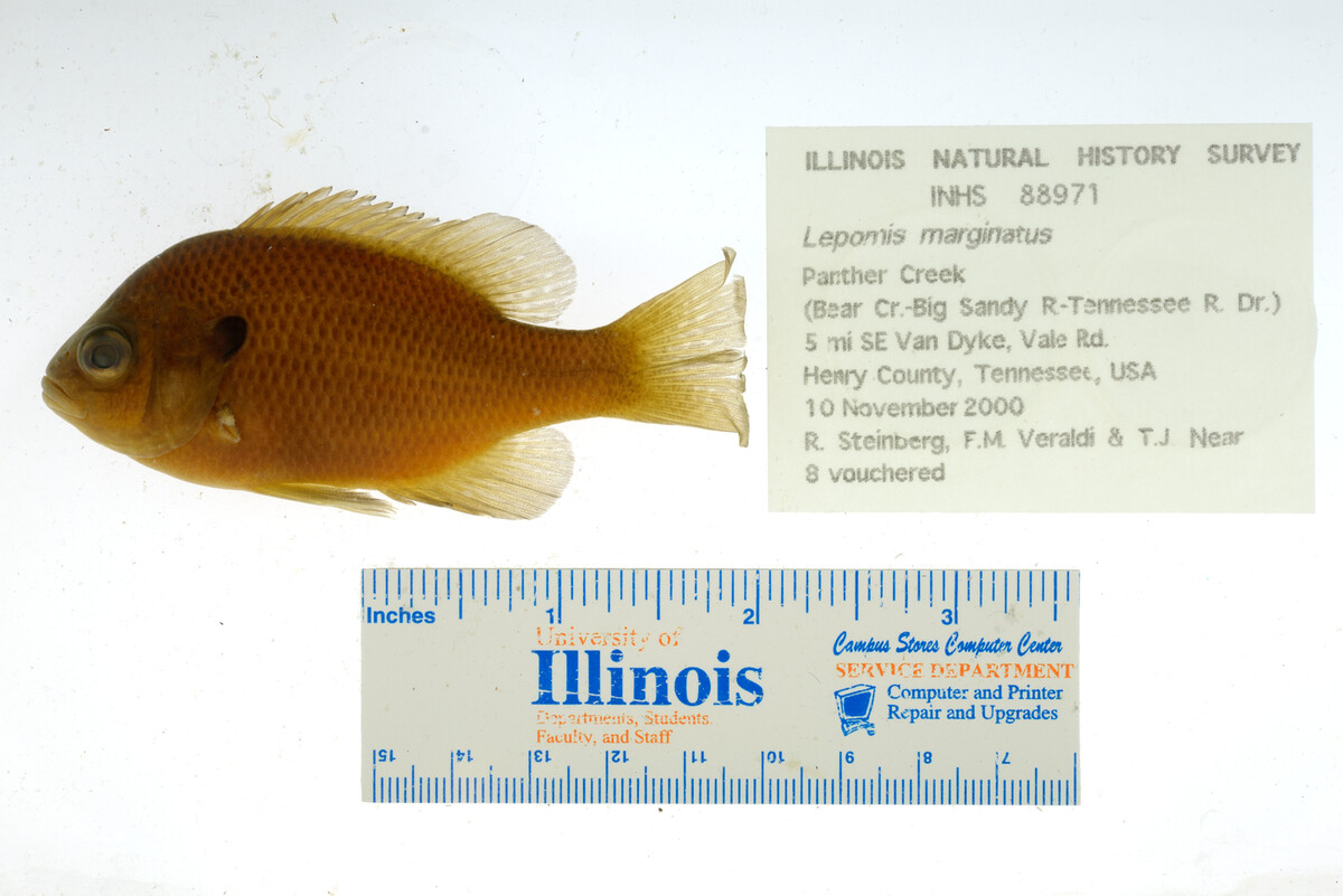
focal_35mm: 60
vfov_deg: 22.6
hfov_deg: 33.4
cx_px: 672
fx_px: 2239
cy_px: 448
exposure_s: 1/100
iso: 100
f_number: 10
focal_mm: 60
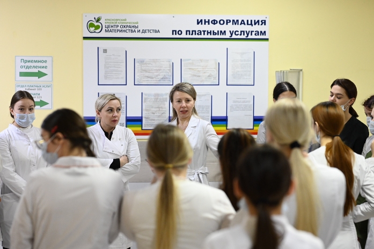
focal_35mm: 85
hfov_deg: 23.9
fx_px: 883
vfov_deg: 16.1
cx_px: 187
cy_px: 124
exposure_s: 1/400
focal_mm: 85
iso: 4000
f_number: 2.8
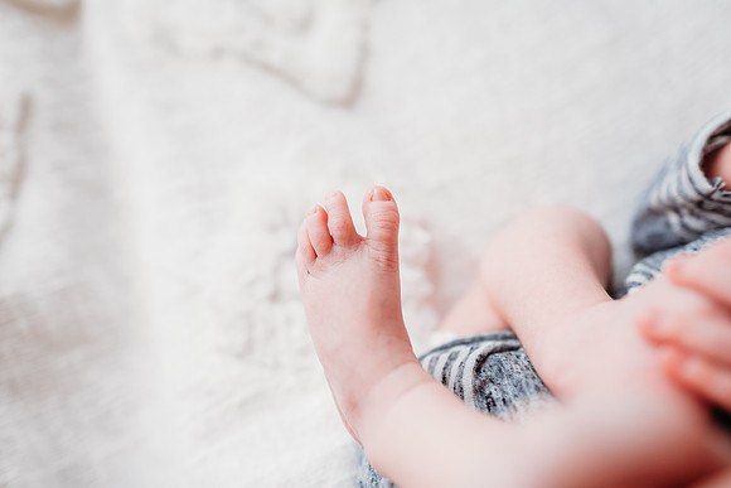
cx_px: 366
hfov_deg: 73.7
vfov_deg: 53.2
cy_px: 244
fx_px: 487
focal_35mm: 24
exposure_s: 1/200
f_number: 2.2
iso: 80
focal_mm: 24
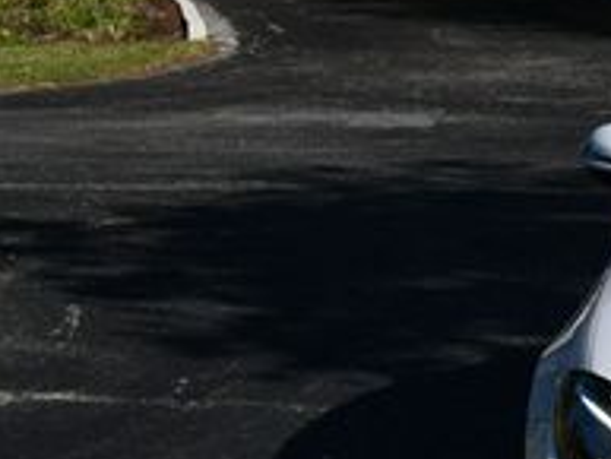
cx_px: 1007
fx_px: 2932
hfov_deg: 11.3
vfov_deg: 8.9
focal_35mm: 166
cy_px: 326
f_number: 10
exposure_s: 1/400
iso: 100
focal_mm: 26
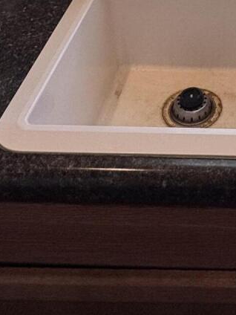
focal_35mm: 66
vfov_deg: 23.8
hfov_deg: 20.8
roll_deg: -0.5
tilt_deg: -18.7
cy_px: -149
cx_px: 281
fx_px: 600
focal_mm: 2.22
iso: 64
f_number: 2.2
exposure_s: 1/120
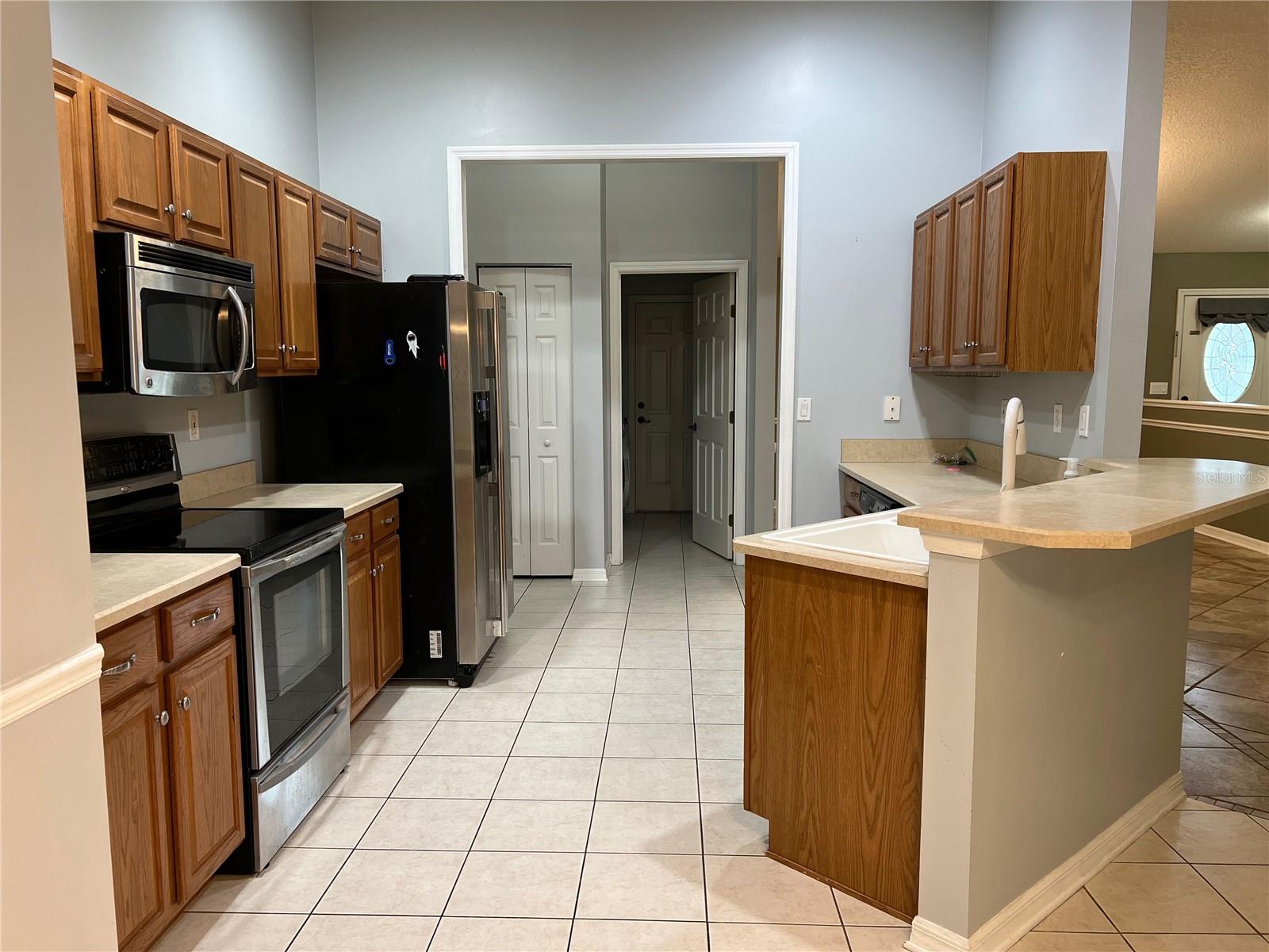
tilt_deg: -7.4
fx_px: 953
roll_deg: -0.5
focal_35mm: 26
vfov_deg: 53.1
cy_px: 476
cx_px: 634
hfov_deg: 67.3
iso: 80
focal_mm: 5.7
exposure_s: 1/60
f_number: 1.5
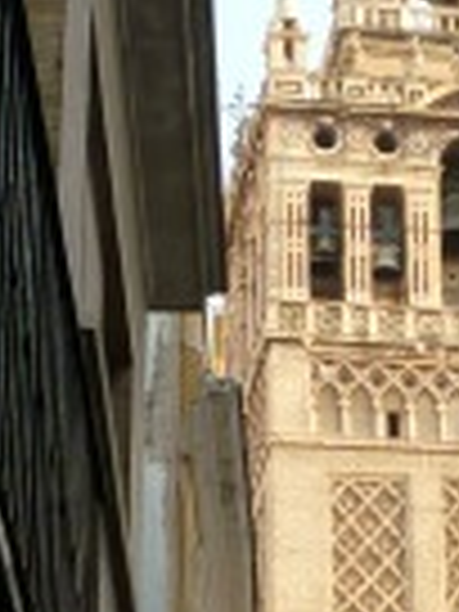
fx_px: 3094
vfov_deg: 11.3
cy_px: 212
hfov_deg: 8.5
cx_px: 412
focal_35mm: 175
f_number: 3.3
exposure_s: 1/160
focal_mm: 5.2
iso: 125
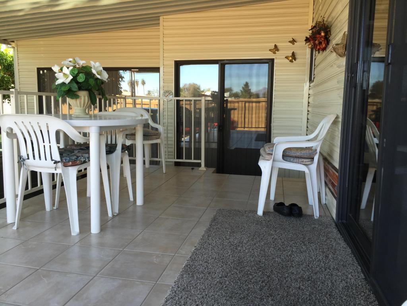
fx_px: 341
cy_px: 153
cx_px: 204
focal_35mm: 29
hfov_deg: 61.7
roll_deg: -1.0
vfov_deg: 48.2
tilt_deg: -7.7
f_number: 2.2
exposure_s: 1/121
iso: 32
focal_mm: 4.15
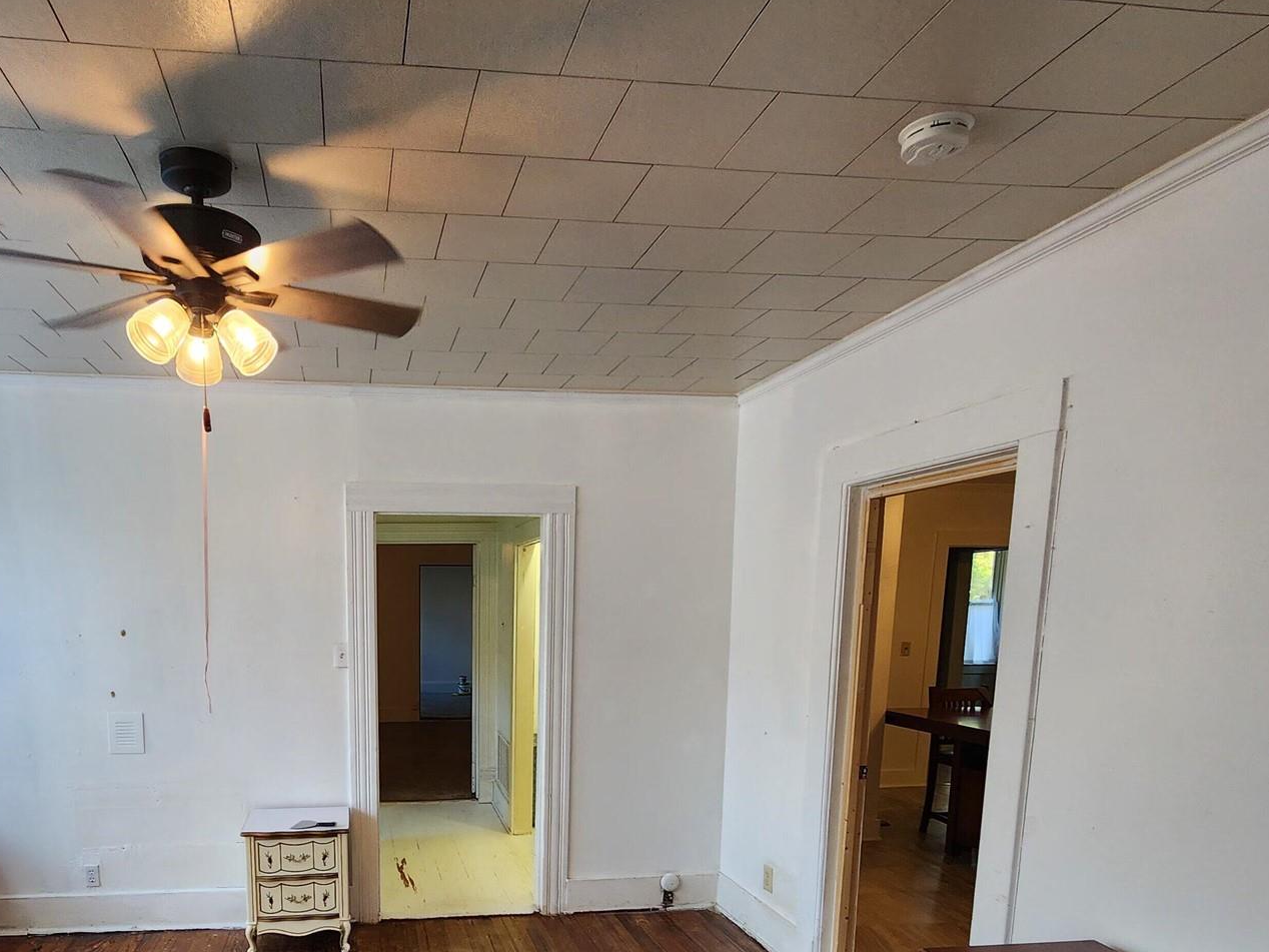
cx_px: 451
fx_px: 770
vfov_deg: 59.6
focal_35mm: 21
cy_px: 728
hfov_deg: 77.1
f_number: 2.2
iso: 160
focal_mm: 2.2
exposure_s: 1/60
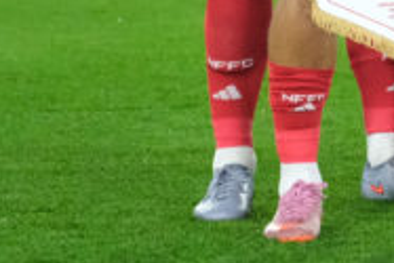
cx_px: 944
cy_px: -348
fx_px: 4502
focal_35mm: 411
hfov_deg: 4.9
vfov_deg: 3.3
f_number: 2.8
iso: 3200
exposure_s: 1/800
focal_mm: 50
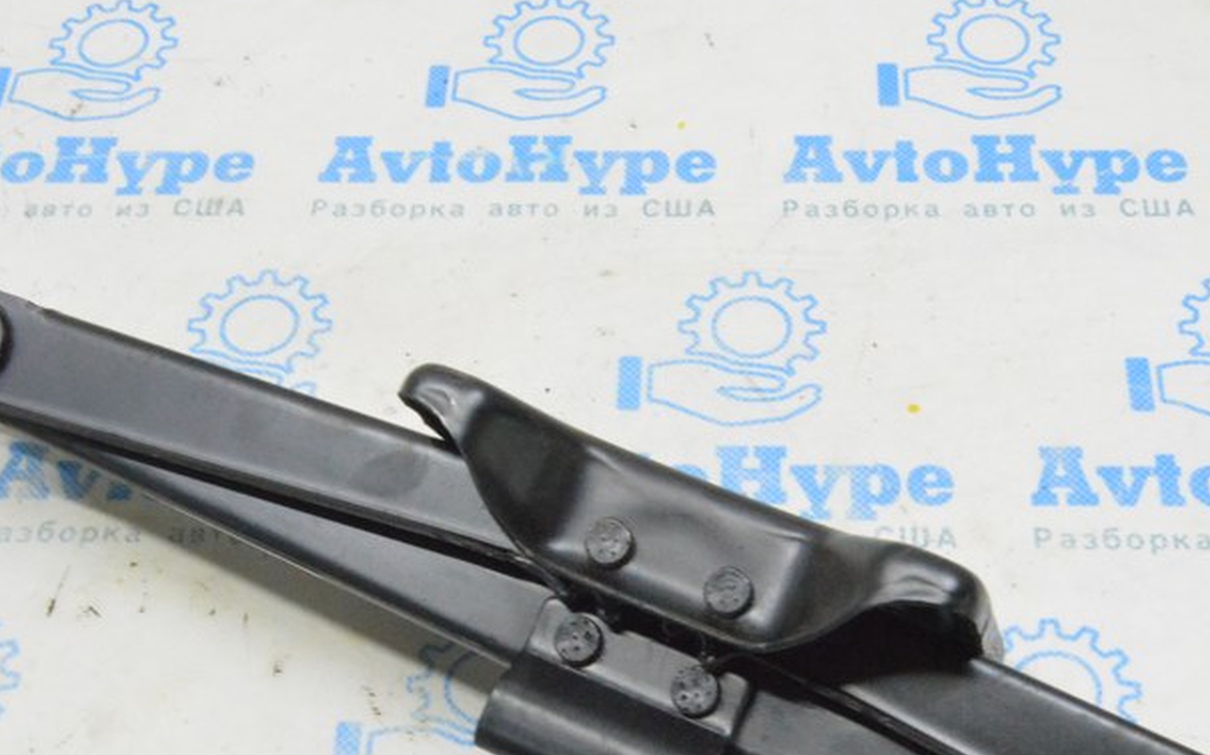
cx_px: 669
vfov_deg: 22.5
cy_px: 558
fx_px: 1879
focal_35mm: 57
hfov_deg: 35.7
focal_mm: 22
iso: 6400
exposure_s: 1/15
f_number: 20
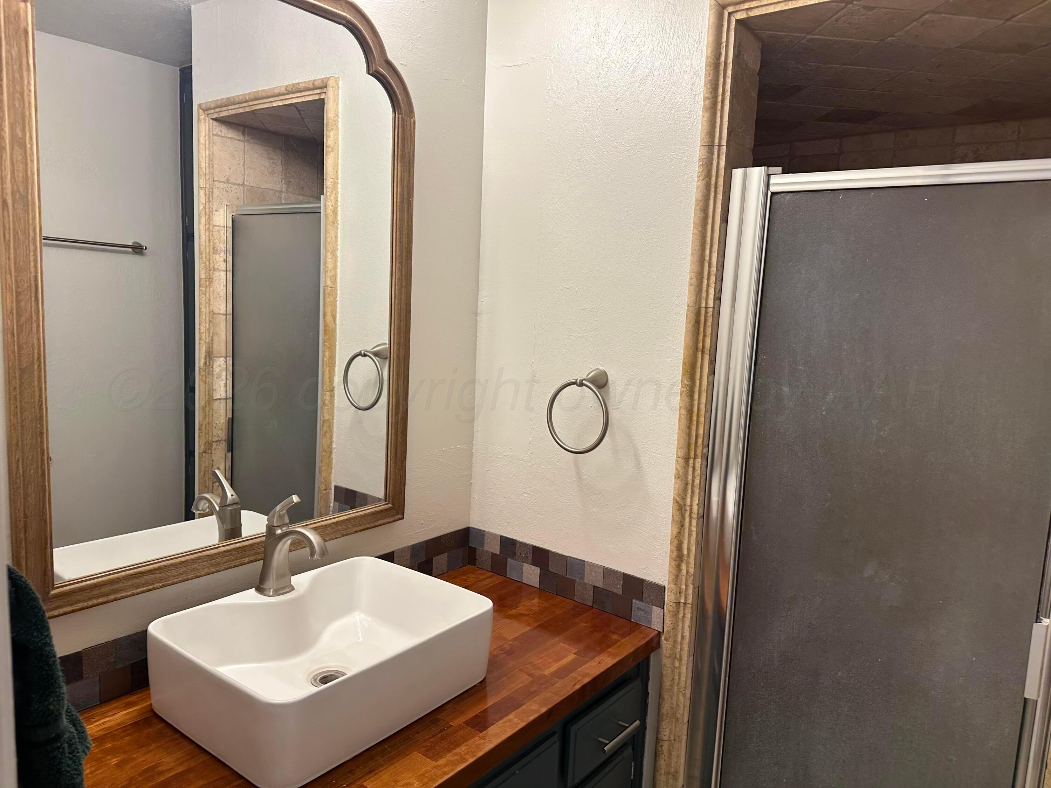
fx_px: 729
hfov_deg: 71.6
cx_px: 526
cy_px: 394
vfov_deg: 56.8
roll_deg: -2.6
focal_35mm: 24
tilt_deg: -6.1
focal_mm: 6.86
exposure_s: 1/120
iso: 100
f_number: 1.78
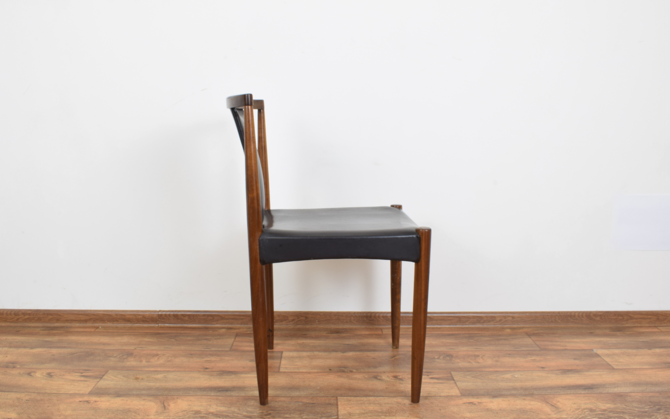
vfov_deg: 37.3
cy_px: 224
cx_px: 336
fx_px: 621
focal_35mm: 34
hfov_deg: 56.7
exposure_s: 3
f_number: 25
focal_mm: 22
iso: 100
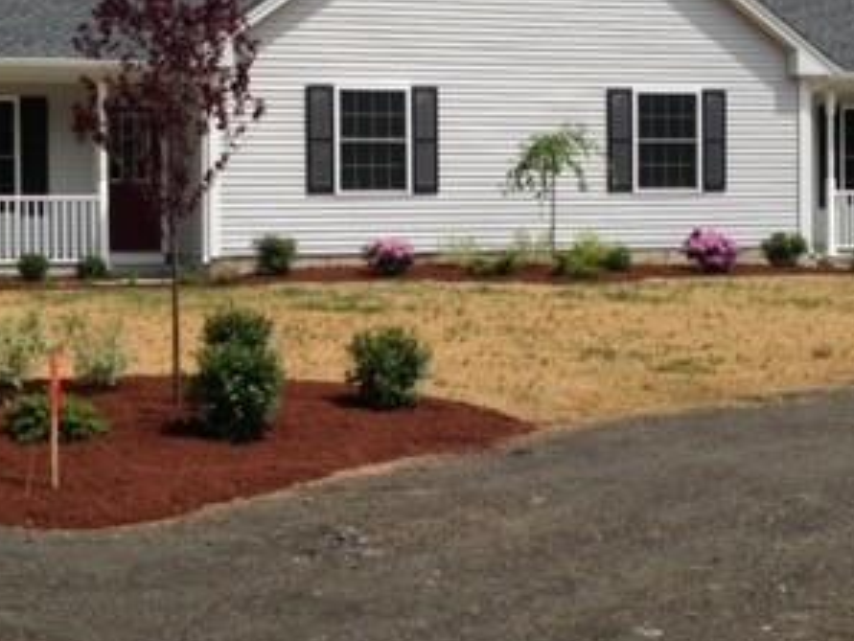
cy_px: 247
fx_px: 1752
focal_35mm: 71
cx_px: 368
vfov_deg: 20.7
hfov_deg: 27.4
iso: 50
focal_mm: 4.12
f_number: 2.4
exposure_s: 1/2008
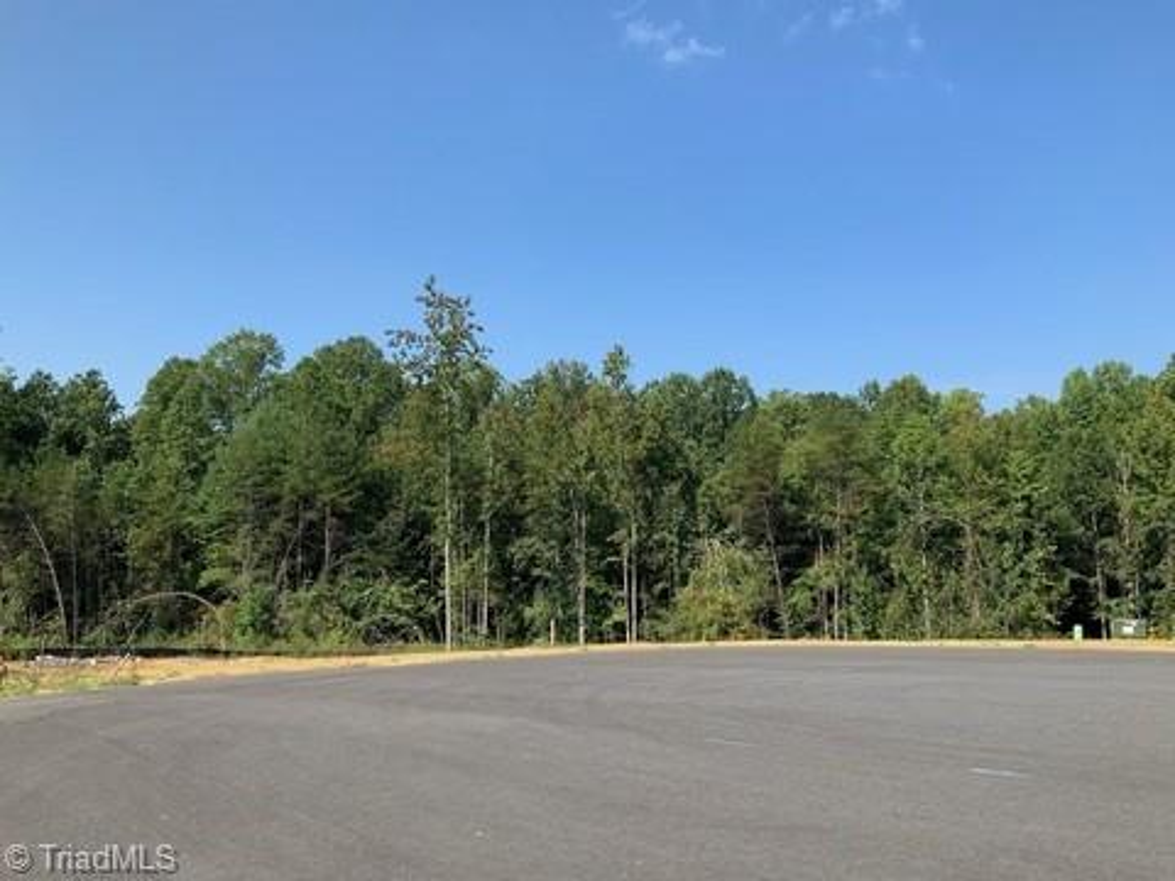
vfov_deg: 48.2
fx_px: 984
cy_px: 440
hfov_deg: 61.7
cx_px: 588
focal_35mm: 29
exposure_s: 1/1451
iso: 16
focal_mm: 3
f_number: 1.8
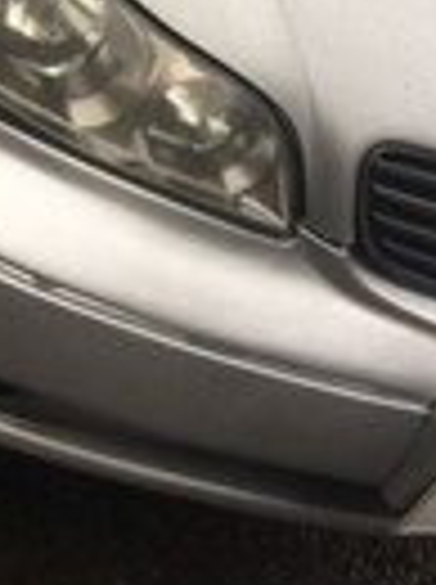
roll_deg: -26.8
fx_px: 1870
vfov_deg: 16.7
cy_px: -180
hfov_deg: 12.7
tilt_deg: -29.1
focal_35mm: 111
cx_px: -198
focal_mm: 4.15
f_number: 2.2
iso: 64
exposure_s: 1/100
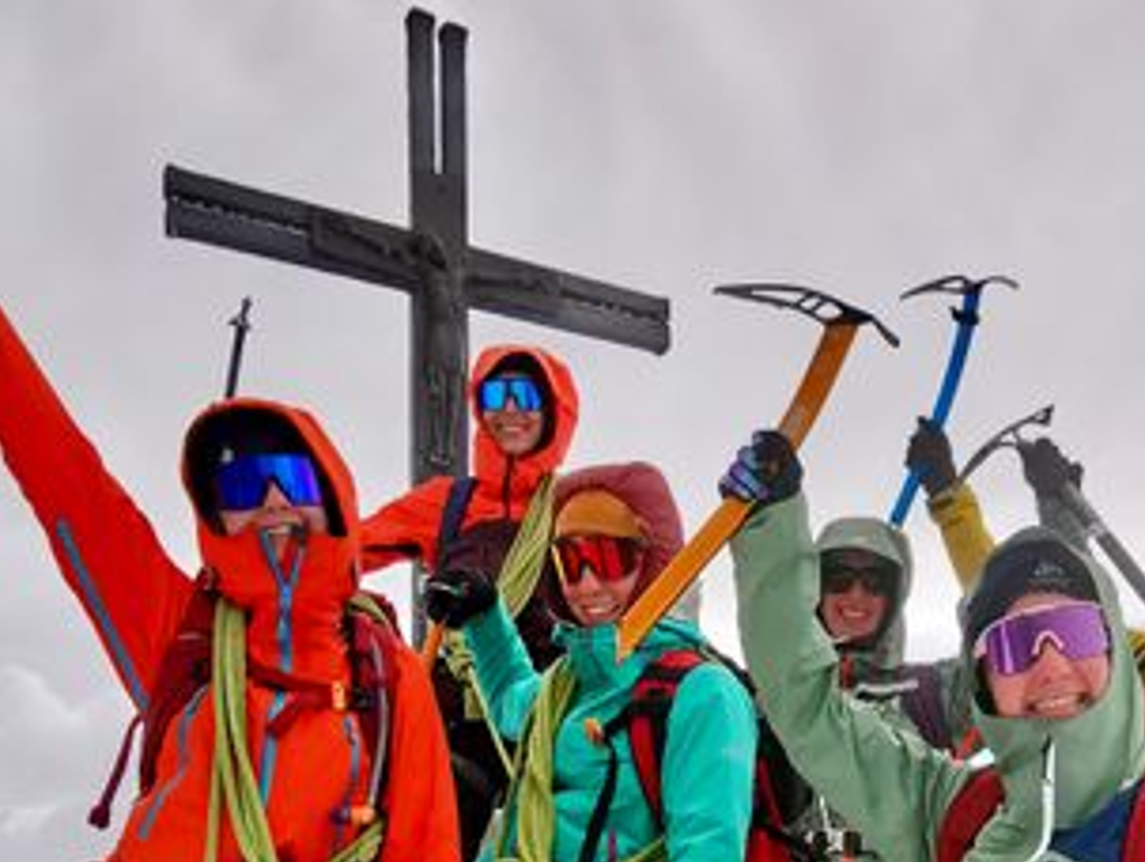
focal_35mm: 27
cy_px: 718
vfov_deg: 47.9
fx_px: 894
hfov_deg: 58.6
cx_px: 964
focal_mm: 2.35
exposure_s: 1/870
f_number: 2.2
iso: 50
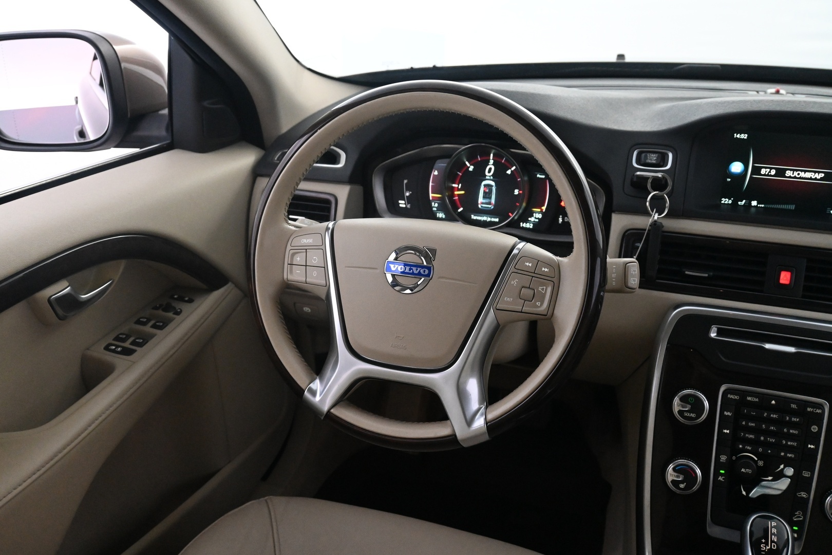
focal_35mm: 32
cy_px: 278
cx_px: 416
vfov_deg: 40.8
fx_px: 745
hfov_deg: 58.3
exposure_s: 1/80
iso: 4000
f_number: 4.5
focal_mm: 21.5
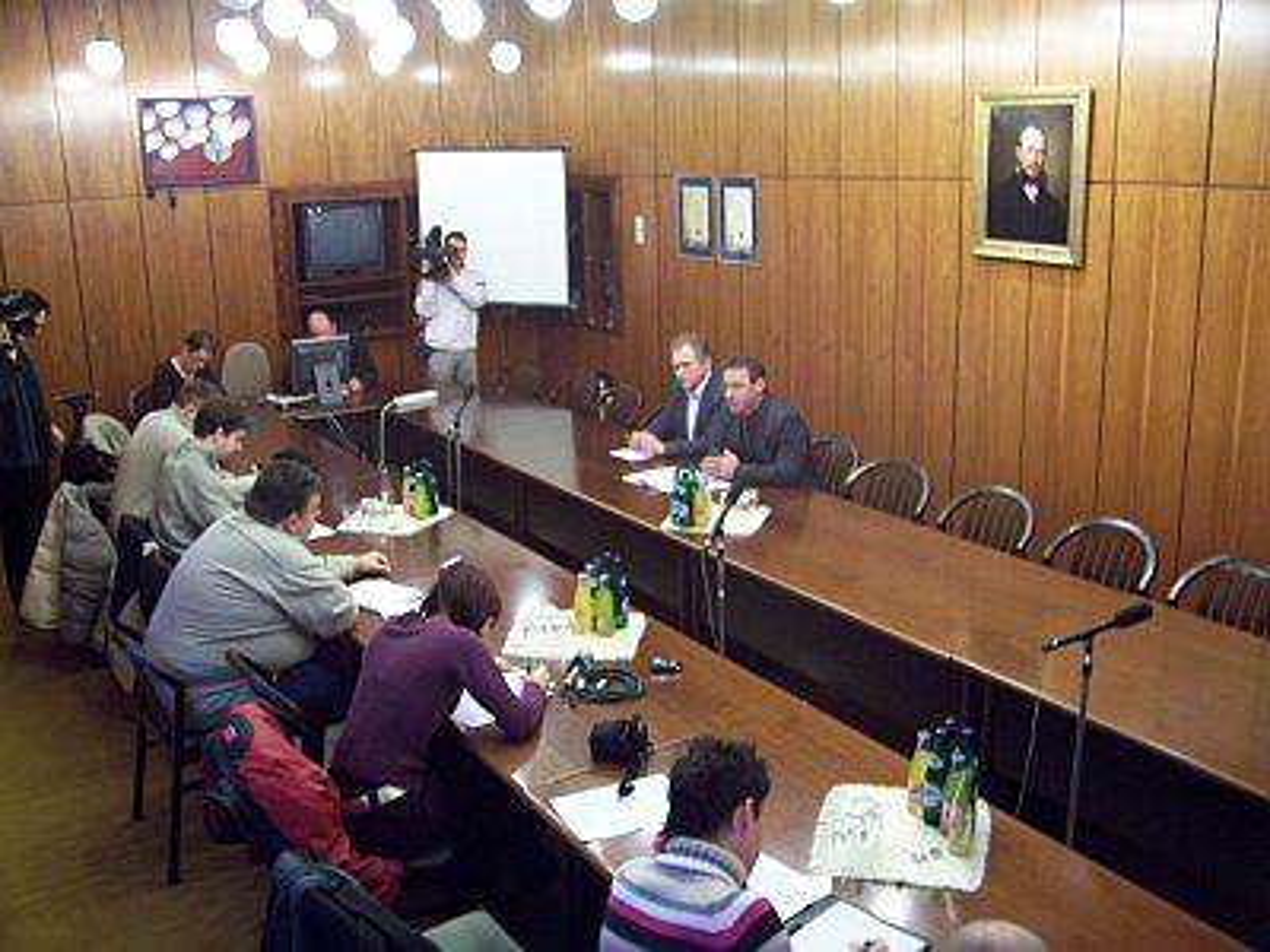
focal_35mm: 34
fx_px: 1247
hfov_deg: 54.0
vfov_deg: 41.8
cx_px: 635
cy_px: 476
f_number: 2.7
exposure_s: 1/8
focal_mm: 5.6
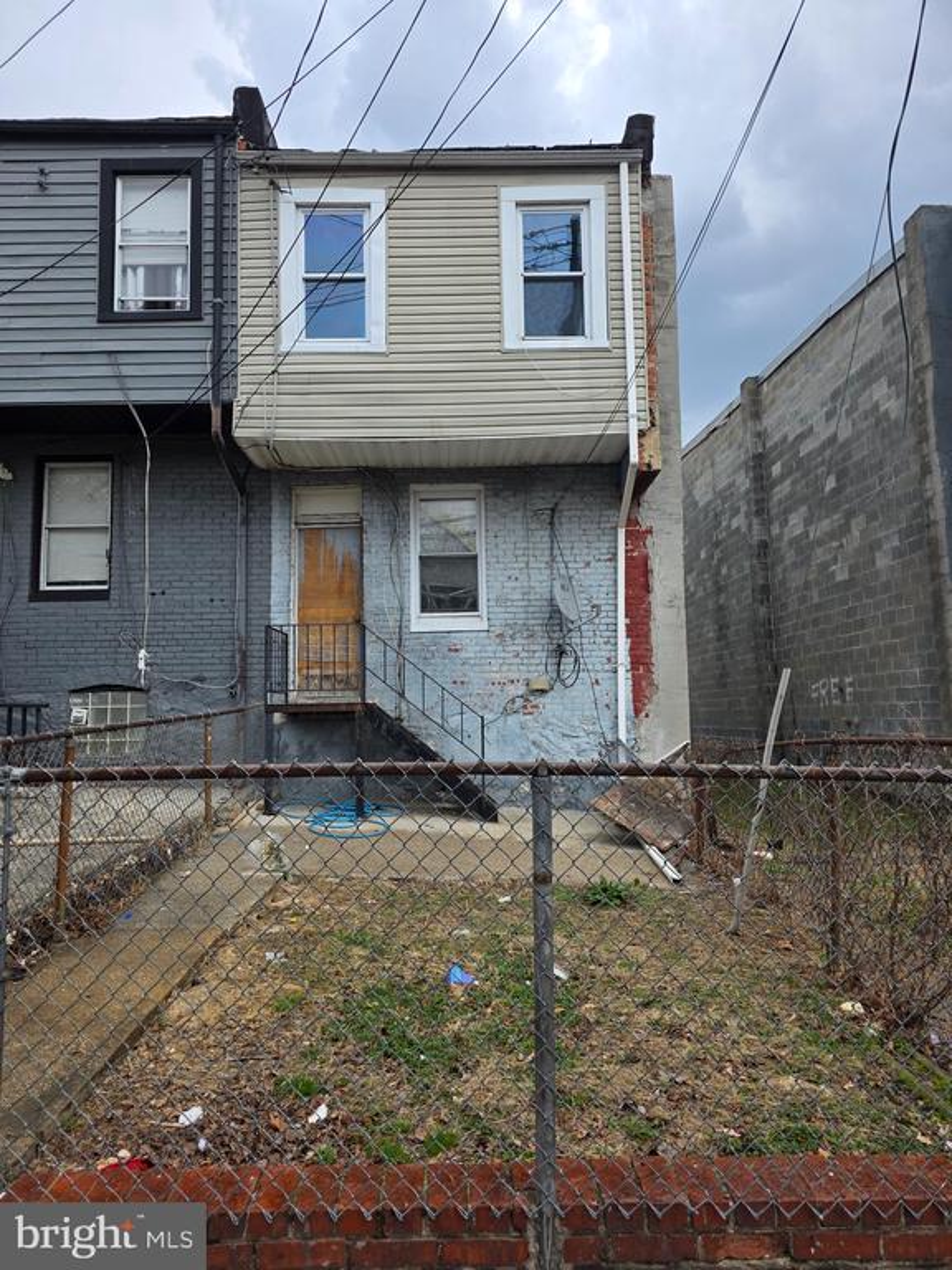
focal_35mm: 23
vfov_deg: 73.9
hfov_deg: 58.9
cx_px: 476
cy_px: 635
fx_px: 843
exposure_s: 1/2436
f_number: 1.7
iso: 80
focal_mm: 6.3
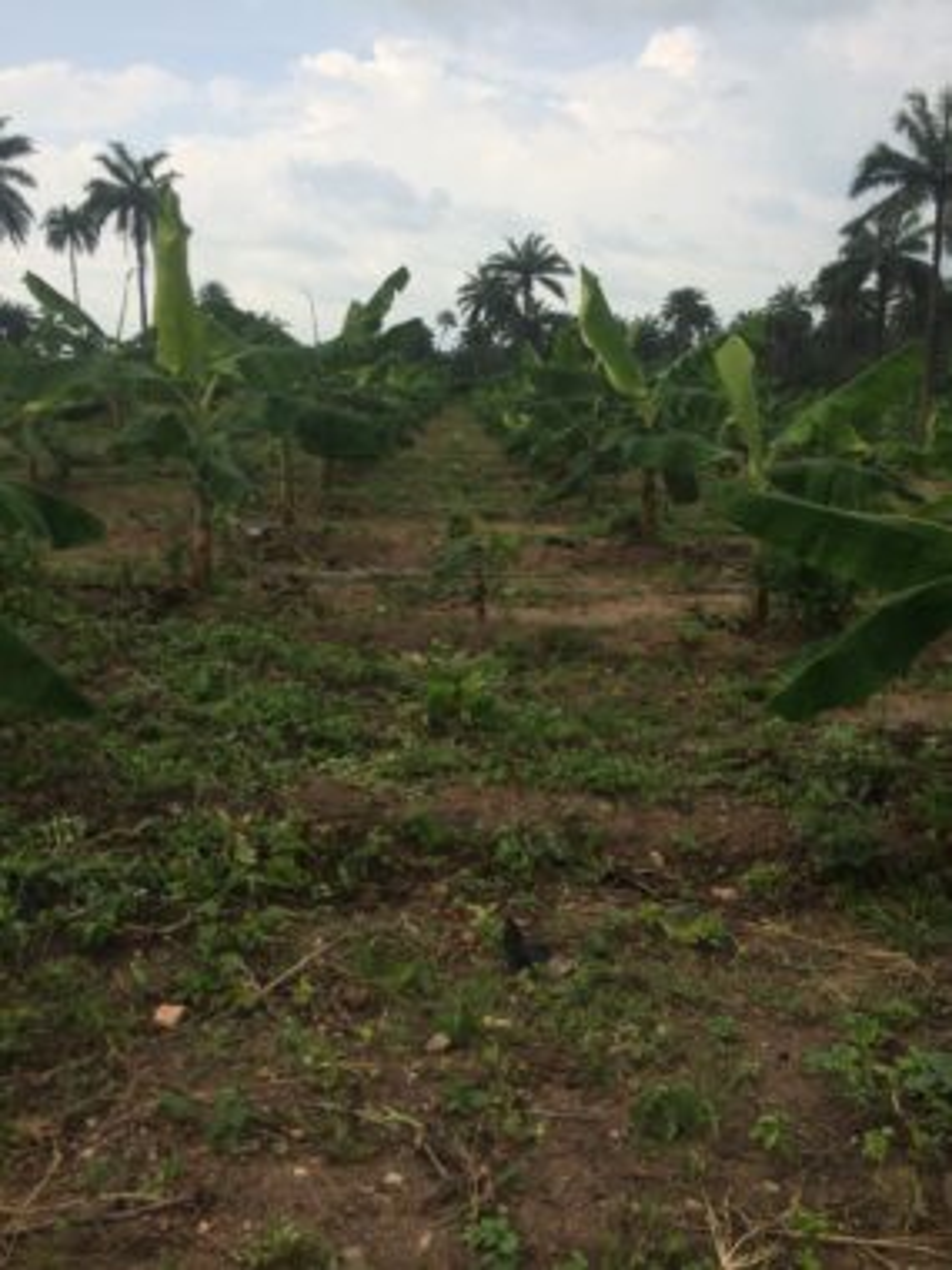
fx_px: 1063
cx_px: 476
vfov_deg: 61.7
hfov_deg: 48.2
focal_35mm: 29
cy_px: 635
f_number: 2.2
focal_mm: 4.15
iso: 32
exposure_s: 1/1368
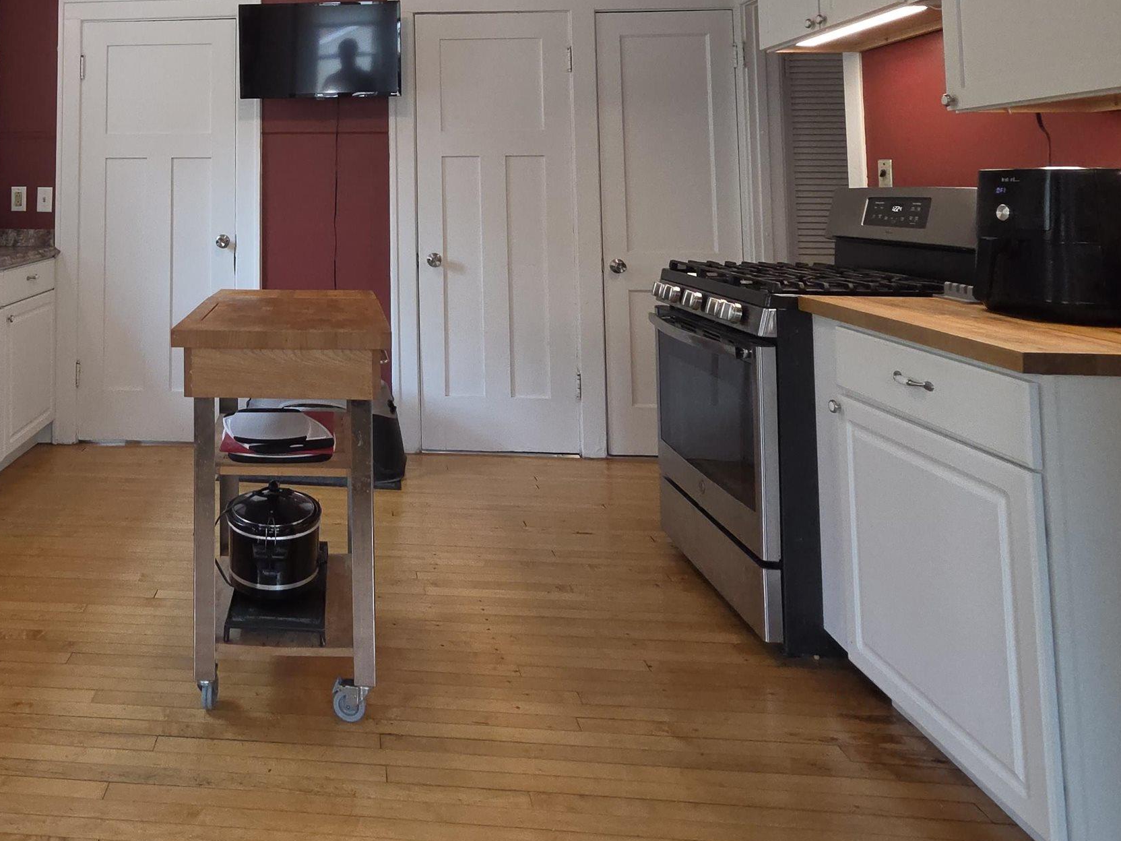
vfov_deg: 52.2
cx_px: 265
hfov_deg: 66.6
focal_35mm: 24
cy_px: 138
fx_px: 777
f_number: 2.2
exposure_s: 1/50
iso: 125
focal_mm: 2.2
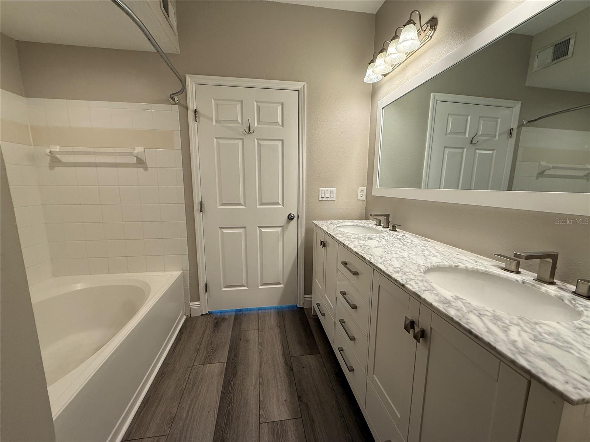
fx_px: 239
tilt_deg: -8.7
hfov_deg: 102.1
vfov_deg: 85.7
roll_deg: +0.6
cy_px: 221
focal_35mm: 14
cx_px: 295
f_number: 2.2
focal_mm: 2.22
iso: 100
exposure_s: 1/120
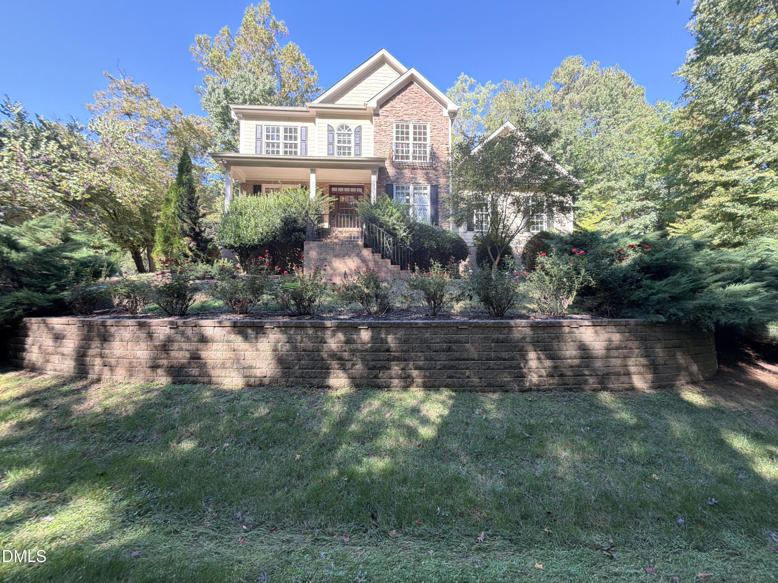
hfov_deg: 102.1
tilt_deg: +2.4
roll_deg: +0.2
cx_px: 389
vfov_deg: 85.7
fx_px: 315
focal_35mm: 14
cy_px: 292
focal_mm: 2.22
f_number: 2.2
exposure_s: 1/121
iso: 100
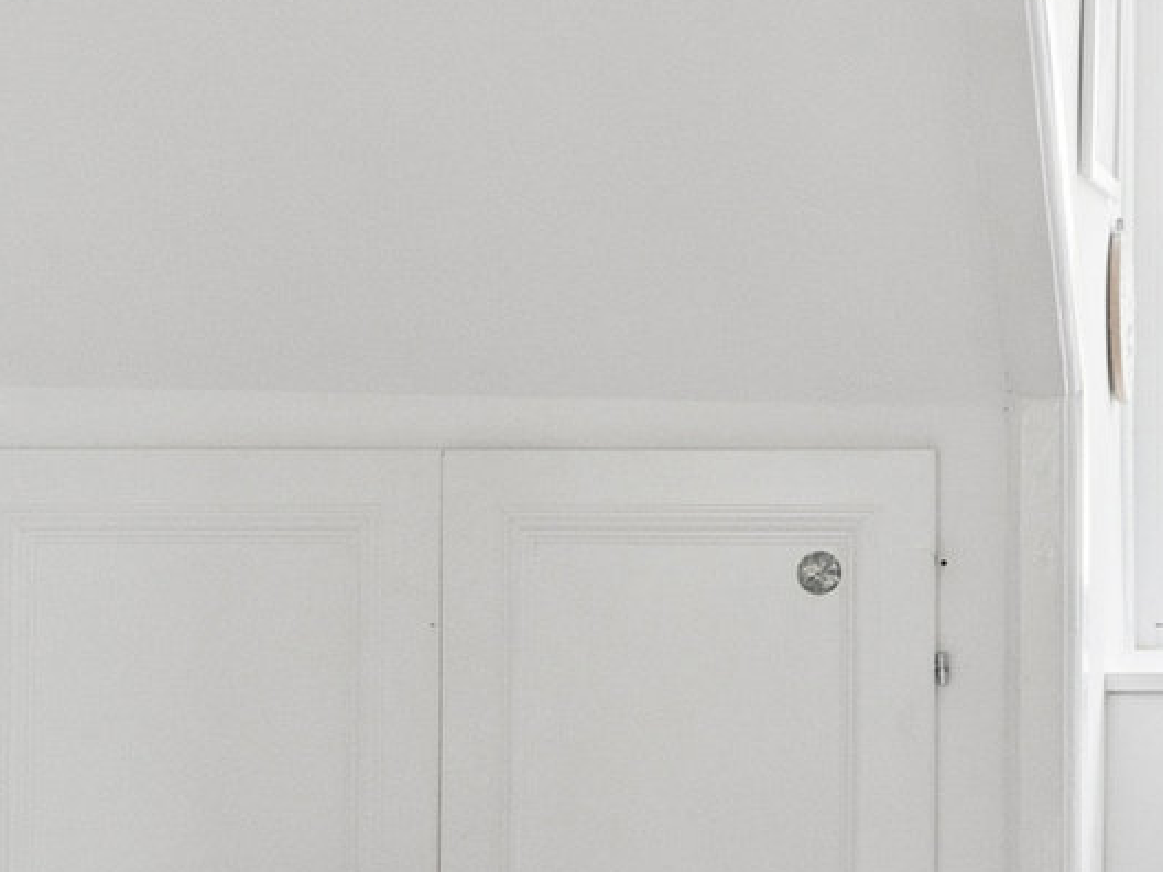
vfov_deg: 18.0
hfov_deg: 21.4
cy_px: 566
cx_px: 1553
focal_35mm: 82
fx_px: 2755
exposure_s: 1/60
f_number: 8
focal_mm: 10
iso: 500
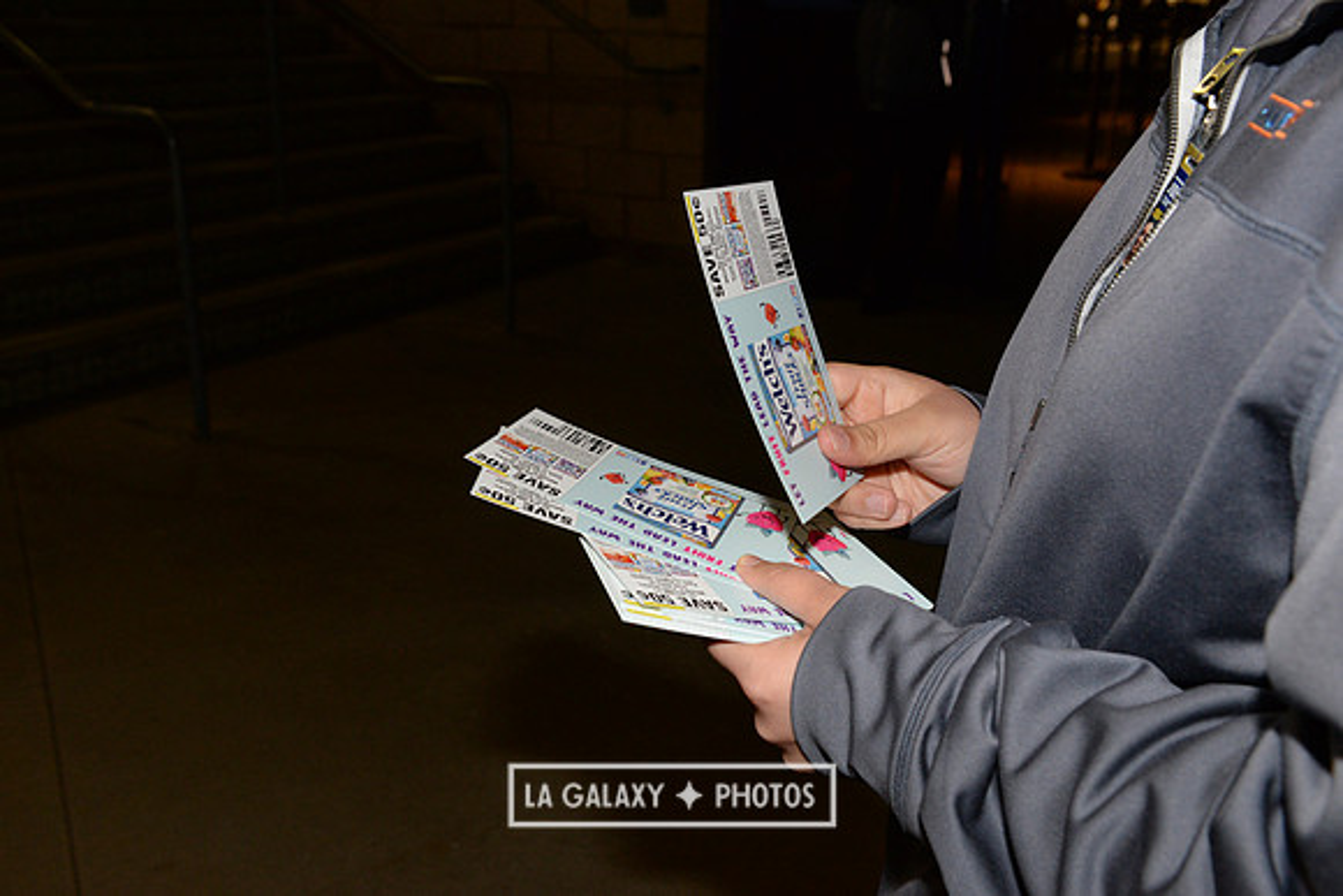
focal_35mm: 38
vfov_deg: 35.1
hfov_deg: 50.7
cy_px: 448
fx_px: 1418
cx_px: 672
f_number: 10
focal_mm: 38
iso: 3200
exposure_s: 1/60
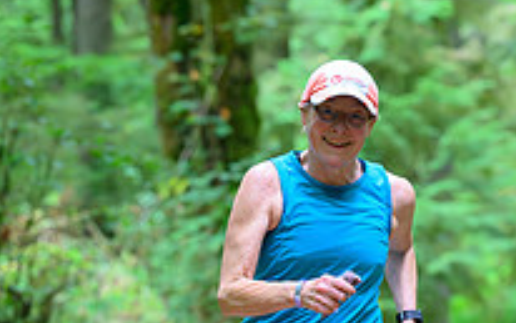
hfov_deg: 9.2
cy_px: 428
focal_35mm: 227
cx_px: 333
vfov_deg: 5.8
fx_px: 3194
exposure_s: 1/800
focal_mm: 102
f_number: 4
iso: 11400
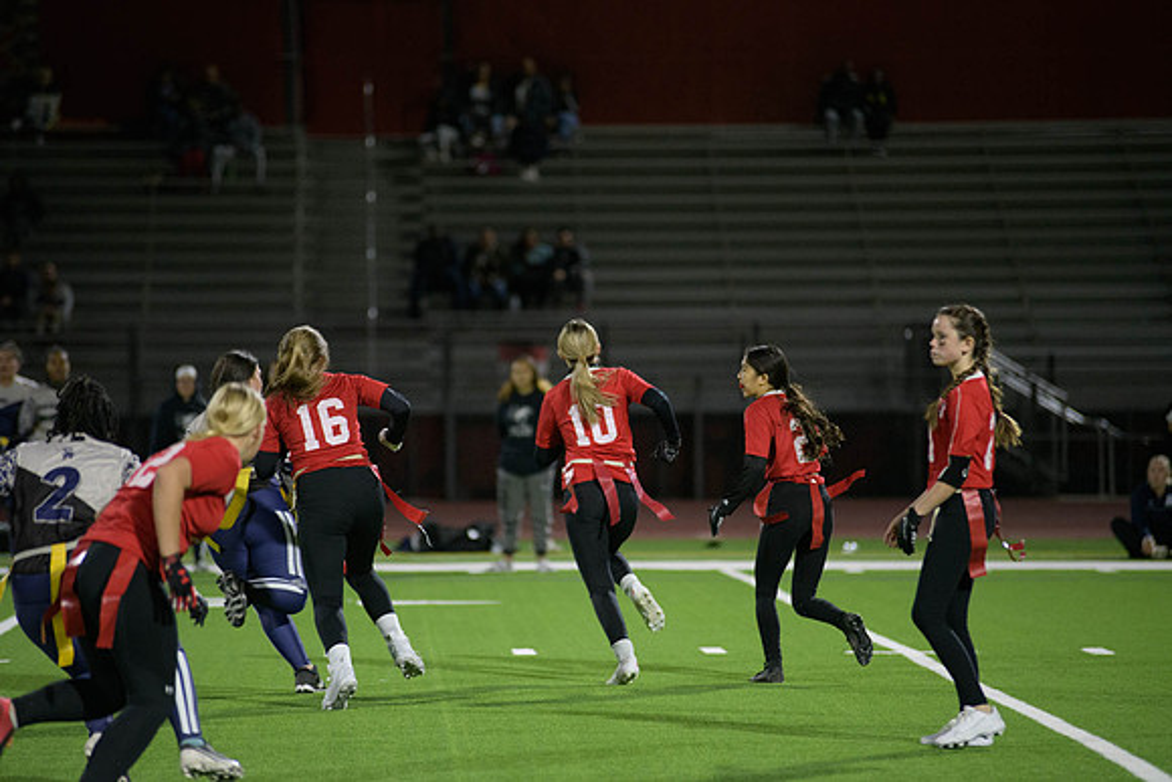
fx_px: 6512
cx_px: 586
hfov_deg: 10.3
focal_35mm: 200
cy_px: 391
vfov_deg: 6.9
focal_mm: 200
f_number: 2.8
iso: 3600
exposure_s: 1/640
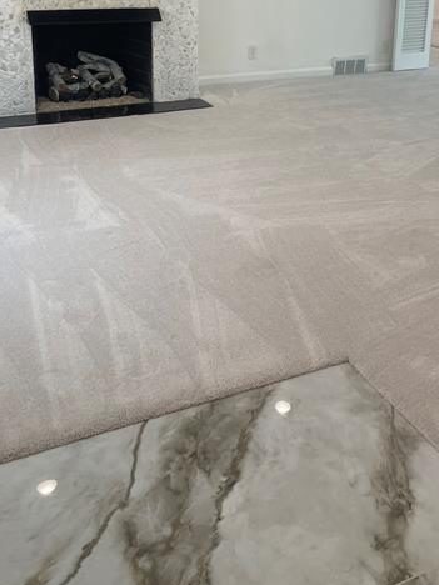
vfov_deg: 44.1
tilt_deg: -14.6
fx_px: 693
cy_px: 139
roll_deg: -1.9
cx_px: 279
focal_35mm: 41
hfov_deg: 34.9
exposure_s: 1/100
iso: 50
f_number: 1.6
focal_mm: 5.1
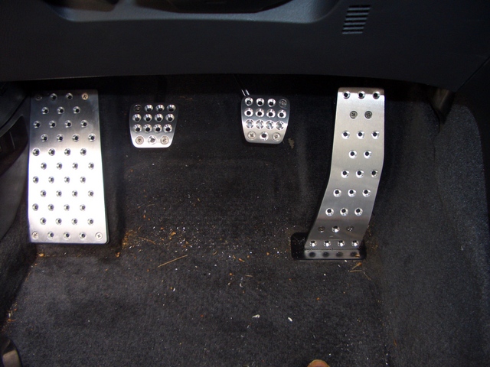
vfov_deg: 40.7
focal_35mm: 35
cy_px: 184
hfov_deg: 52.6
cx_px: 245
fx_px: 495
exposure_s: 1/60
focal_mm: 5.8
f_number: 2.6
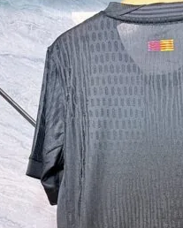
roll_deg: -0.3
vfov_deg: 38.4
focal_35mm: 46
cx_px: 162
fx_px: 311
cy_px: 190
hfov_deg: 31.4
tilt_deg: -0.8
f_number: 1.78
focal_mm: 6.76
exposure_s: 1/50
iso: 500
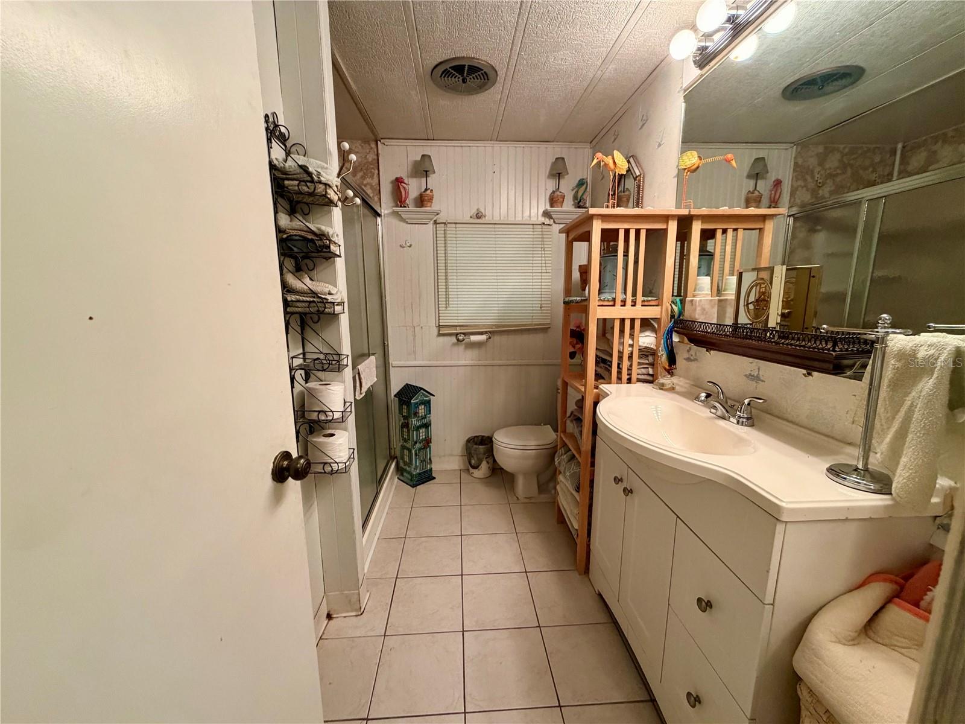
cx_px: 482
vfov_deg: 85.7
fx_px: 390
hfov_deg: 102.1
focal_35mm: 14
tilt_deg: -8.3
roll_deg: +0.3
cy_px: 362
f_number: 2.2
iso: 400
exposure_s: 1/60
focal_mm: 2.22
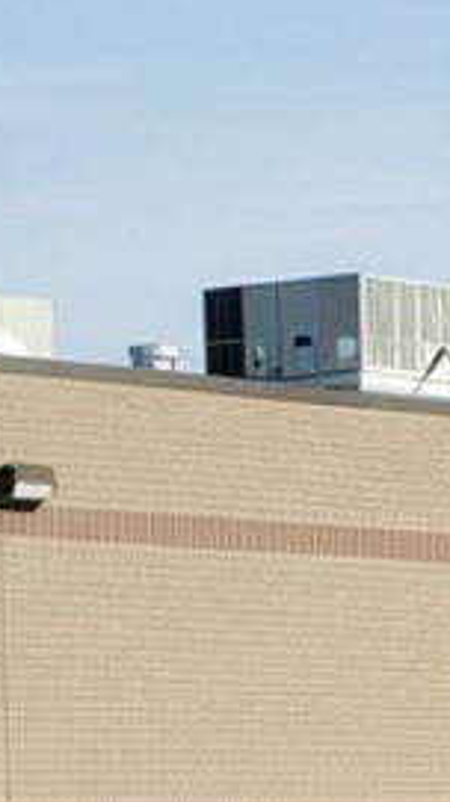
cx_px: 1211
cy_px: 1323
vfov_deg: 16.8
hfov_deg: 9.3
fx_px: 2360
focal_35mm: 111
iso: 1002
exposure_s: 1/1681
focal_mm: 6.4
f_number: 1.8
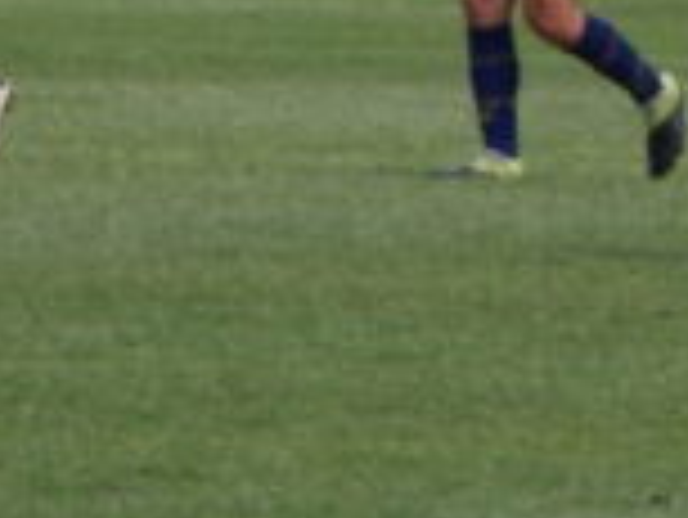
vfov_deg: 1.6
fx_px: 18319
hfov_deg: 2.2
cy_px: -90
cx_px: 414
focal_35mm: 921
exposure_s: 1/250
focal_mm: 32.8
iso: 125
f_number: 5.3
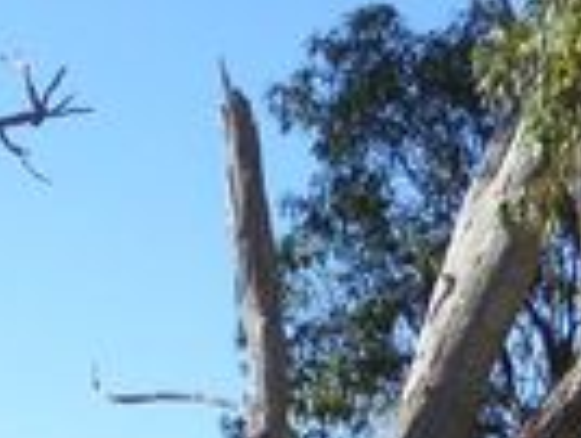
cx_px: -572
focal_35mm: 143
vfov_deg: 9.5
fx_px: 2404
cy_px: 945
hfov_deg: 12.2
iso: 80
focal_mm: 4.3
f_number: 3.3
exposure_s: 1/500
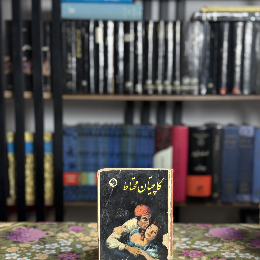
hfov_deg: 30.0
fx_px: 484
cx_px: 130
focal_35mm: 57
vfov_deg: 29.9
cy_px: 163
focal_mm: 6.76
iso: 200
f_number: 1.78
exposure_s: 1/100
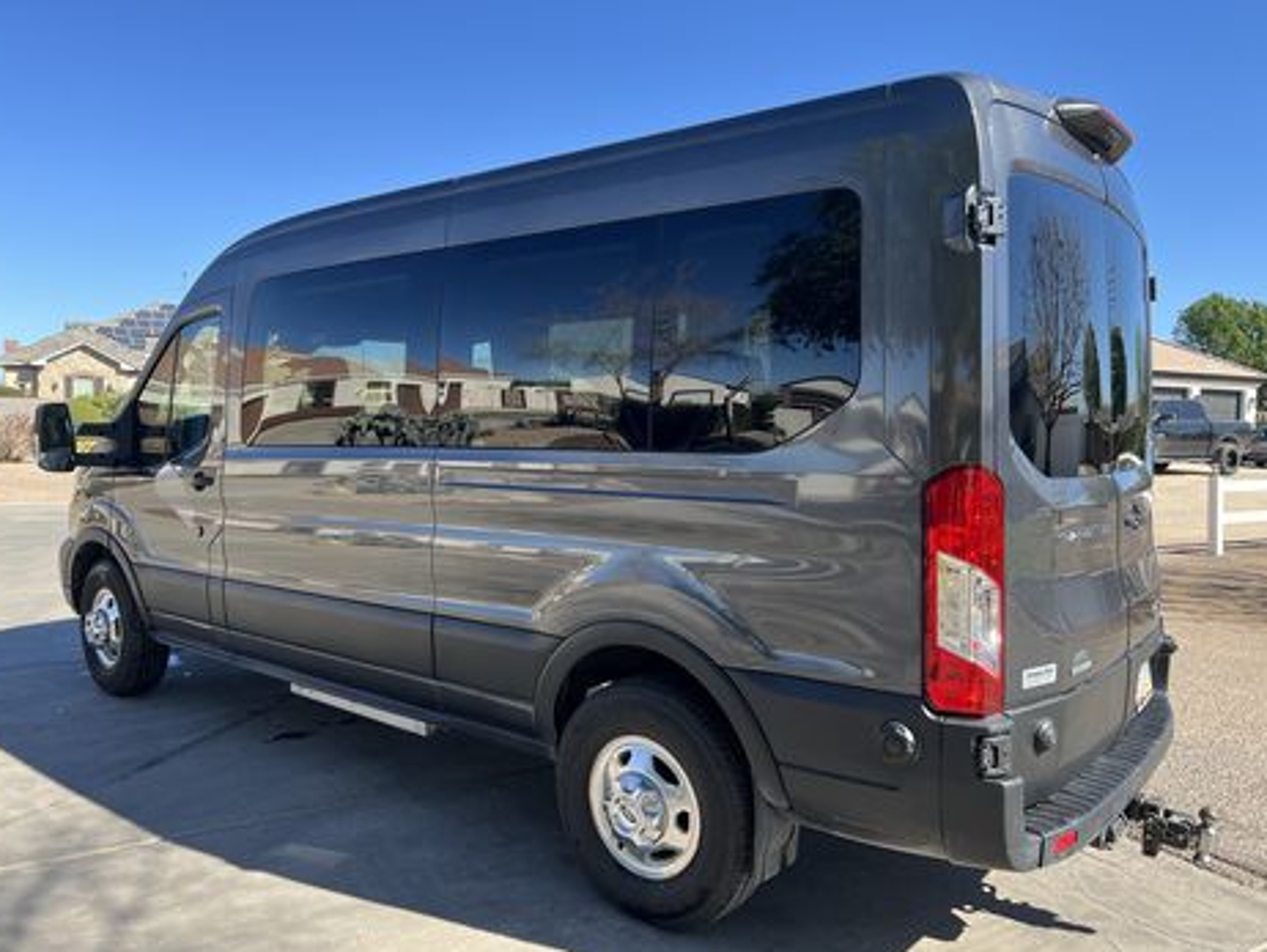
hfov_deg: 65.3
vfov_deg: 51.4
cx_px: 620
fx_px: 989
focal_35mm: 27
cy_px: 469
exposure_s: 1/1079
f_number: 1.5
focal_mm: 5.7
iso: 50
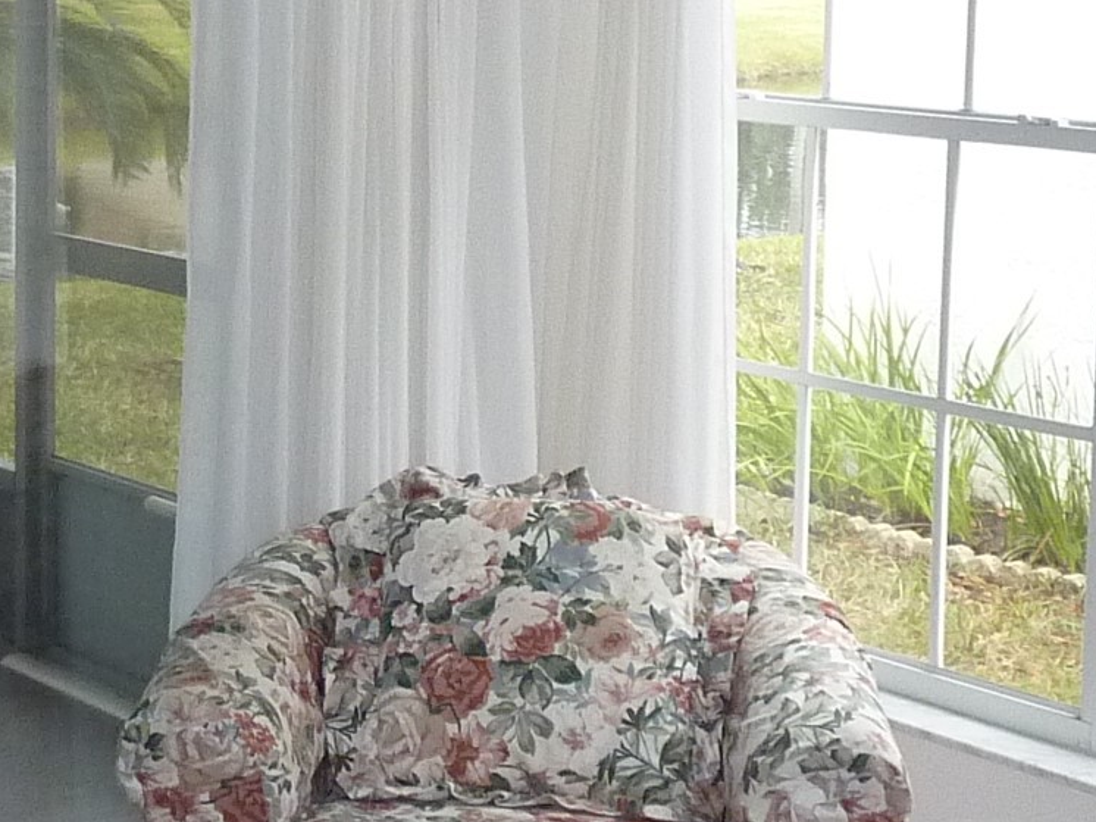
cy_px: 306
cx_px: 209
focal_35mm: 103
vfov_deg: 14.3
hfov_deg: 18.9
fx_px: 3260
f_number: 3.3
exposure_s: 1/30
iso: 250
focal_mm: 4.4
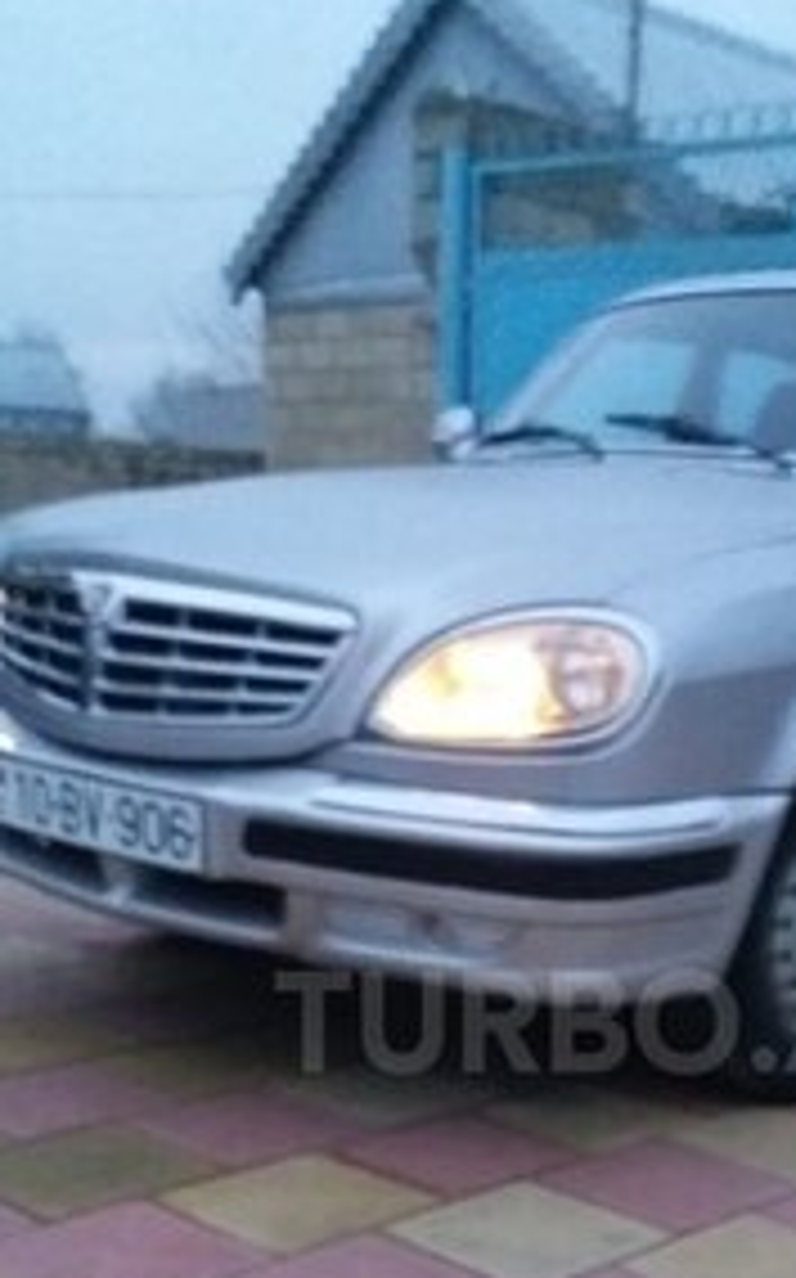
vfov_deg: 38.8
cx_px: 621
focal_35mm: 50
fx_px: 1739
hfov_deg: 25.4
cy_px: 1022
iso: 640
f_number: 1.9
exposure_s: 1/17
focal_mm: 3.7
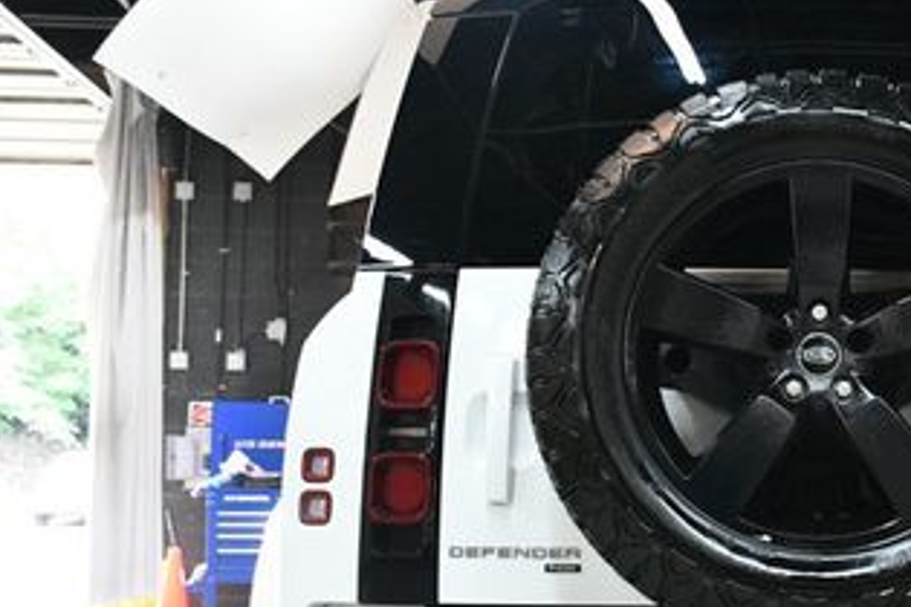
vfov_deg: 20.2
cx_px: 787
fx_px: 1695
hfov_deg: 29.1
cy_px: 402
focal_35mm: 67
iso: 2800
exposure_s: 1/125
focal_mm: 22
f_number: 3.5
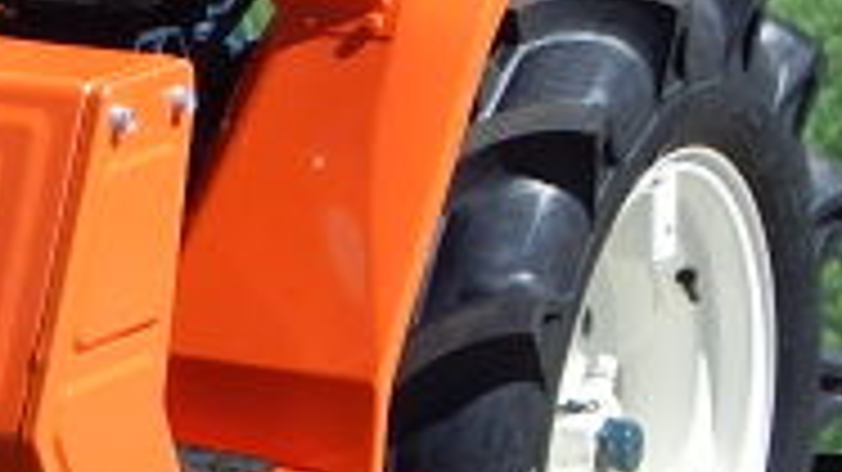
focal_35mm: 252
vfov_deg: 4.8
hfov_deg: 8.4
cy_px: 342
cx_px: -356
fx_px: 5624
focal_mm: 9.7
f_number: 3.8
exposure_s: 1/1500
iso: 125
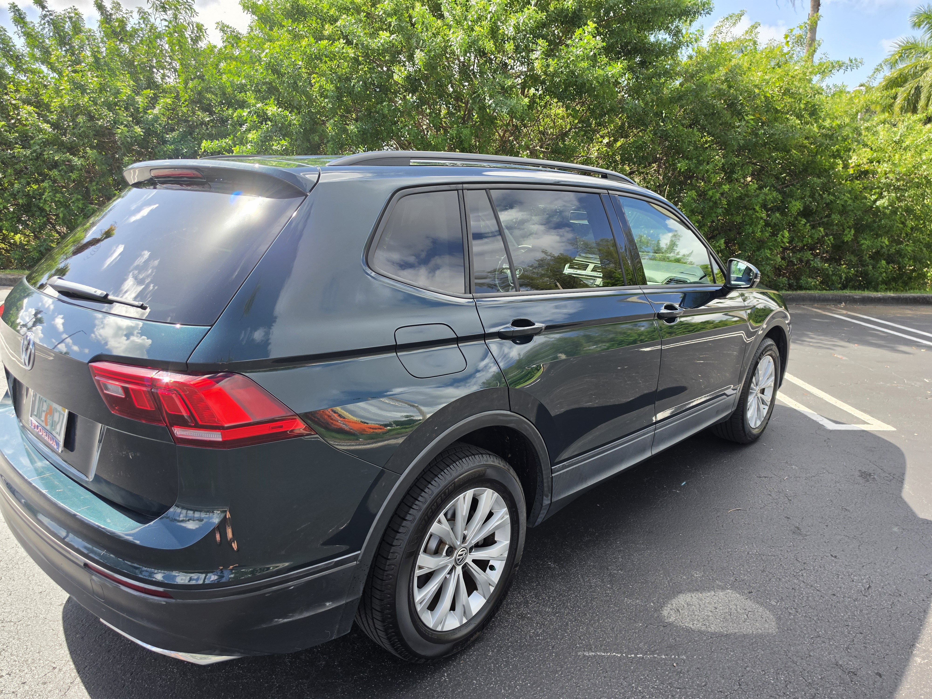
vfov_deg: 58.9
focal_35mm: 23
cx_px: 466
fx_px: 619
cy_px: 350
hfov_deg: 73.9
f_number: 1.4
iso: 64
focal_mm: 6.5
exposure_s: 1/2005
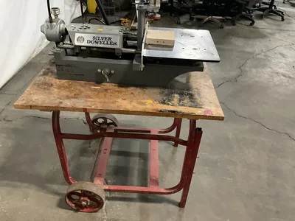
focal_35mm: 29
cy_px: 110
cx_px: 148
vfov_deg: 48.2
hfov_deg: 61.7
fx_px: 247
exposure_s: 1/30
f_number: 1.8
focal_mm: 3
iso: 500
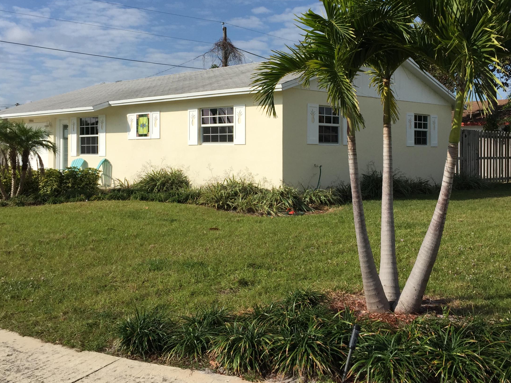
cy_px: 146
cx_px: 272
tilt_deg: -0.3
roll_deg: -0.7
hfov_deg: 46.8
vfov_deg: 35.8
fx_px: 590
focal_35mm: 40
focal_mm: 4.15
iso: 32
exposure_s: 1/2825
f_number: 2.2
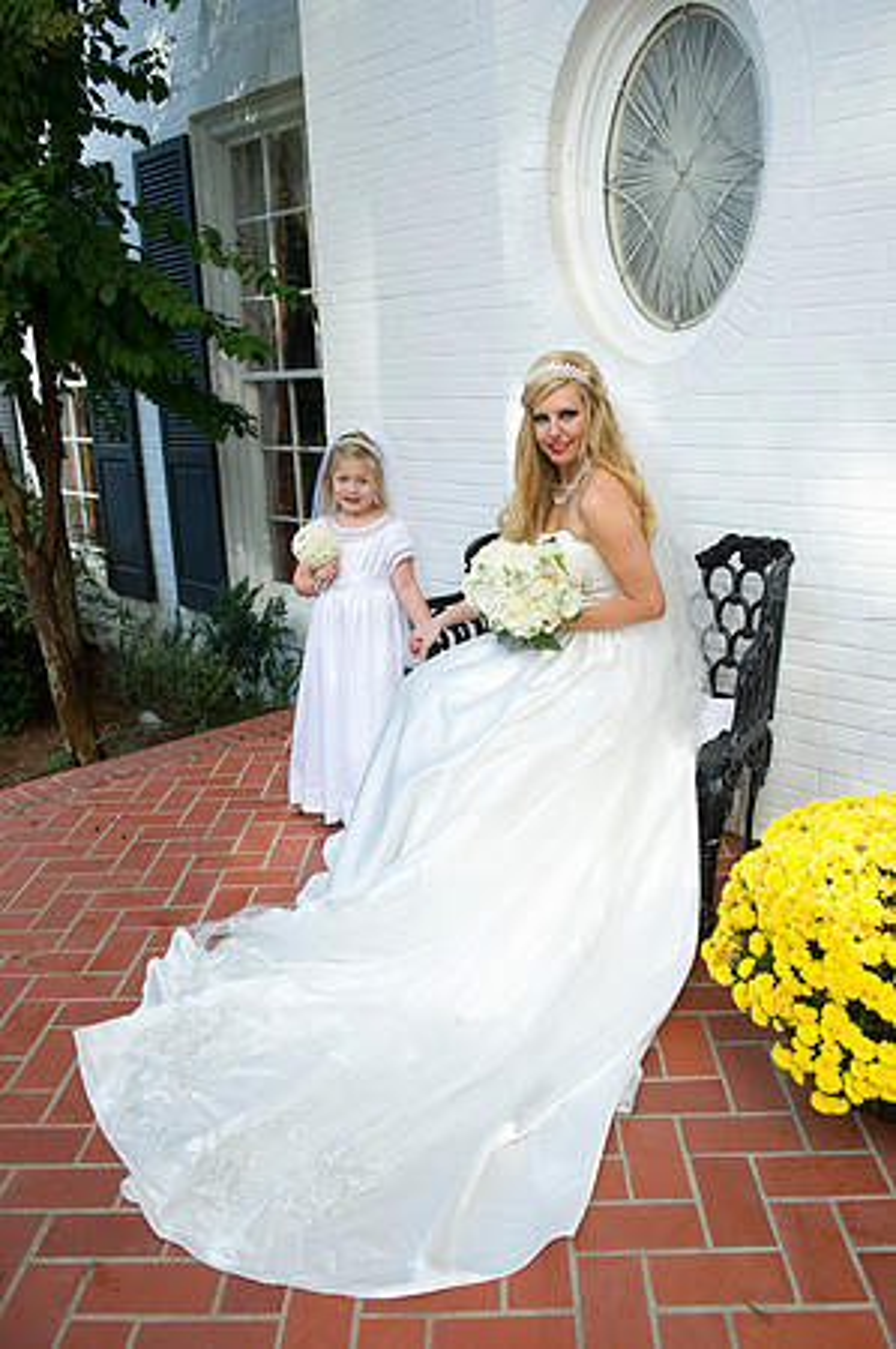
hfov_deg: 42.2
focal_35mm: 31
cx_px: 448
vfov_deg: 60.3
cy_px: 674
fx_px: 1160
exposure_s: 1/200
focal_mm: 31
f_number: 5
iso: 400
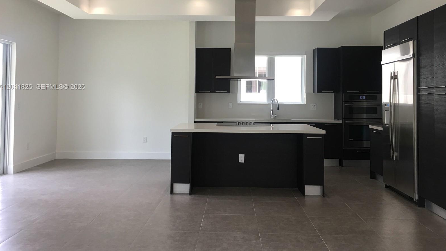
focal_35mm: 32
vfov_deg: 36.4
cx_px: 223
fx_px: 378
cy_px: 87
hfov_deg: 61.0
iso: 25
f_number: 2.2
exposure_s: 1/40
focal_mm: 4.15
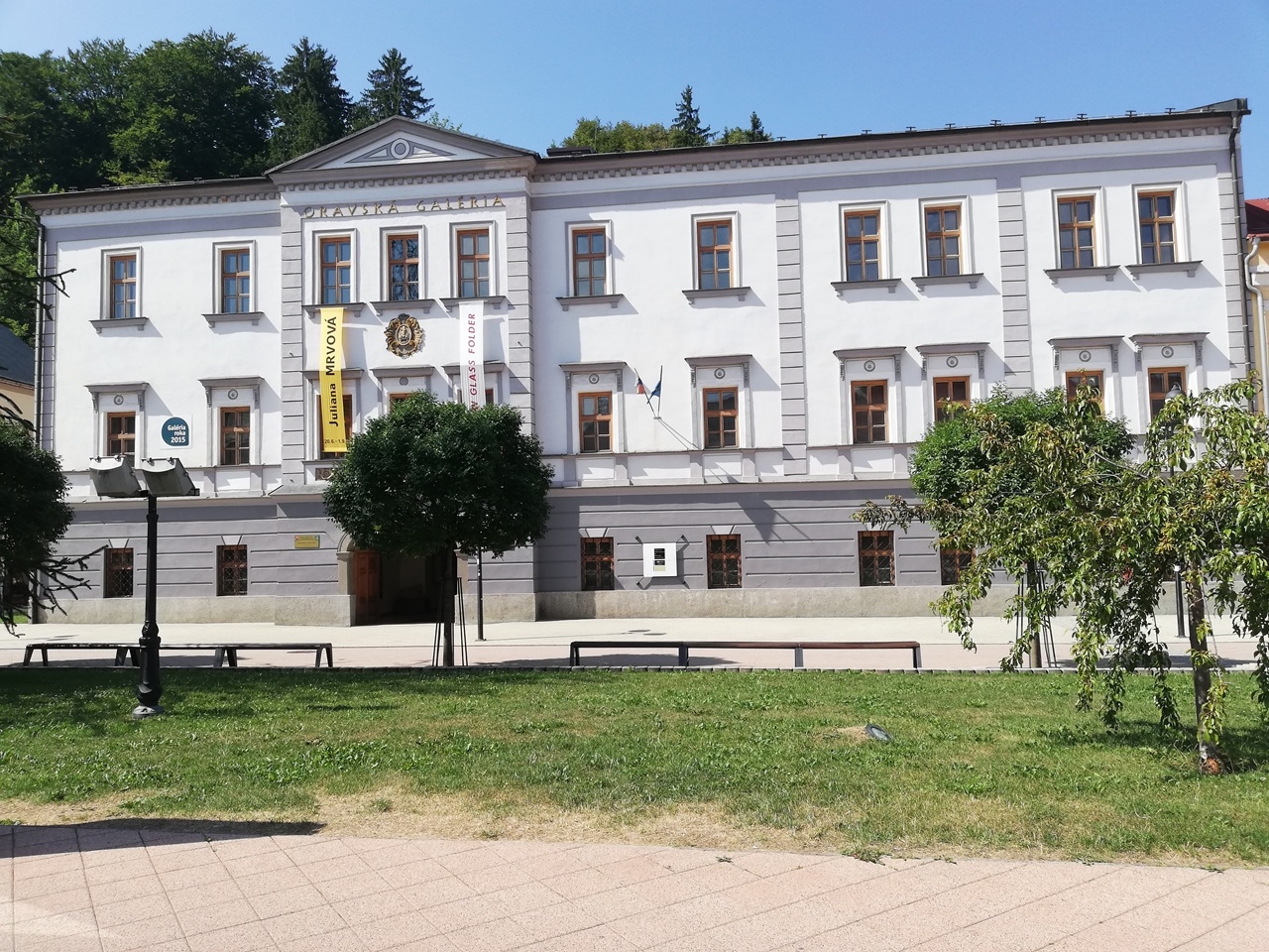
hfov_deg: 67.3
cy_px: 476
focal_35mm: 26
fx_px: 953
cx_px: 634
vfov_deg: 53.1
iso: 50
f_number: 2.2
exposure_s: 1/786
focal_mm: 3.81
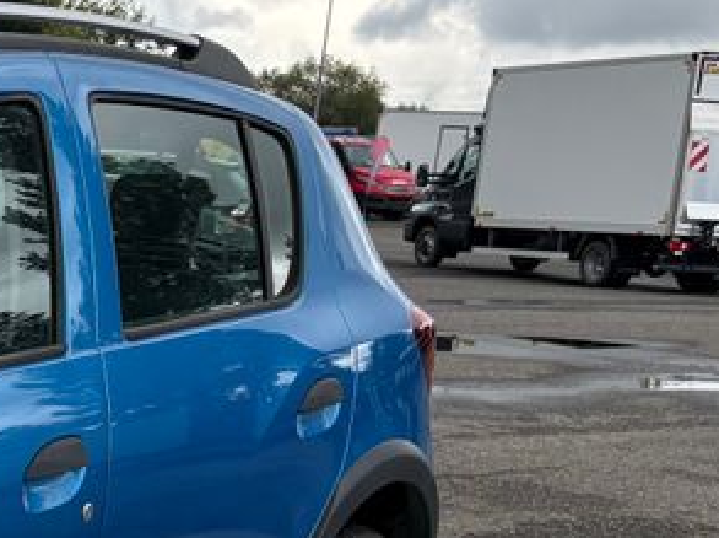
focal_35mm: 91
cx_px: -508
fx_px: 1888
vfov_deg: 15.9
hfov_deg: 18.0
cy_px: 545
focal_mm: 5.96
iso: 50
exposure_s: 1/895
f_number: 1.6
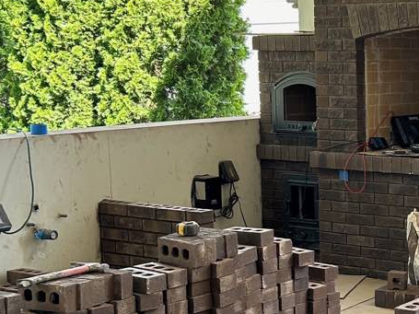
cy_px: 218
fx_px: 968
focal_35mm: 80
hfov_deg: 23.3
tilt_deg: -9.4
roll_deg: -0.5
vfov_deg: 18.4
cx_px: 435
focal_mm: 5.7
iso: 40
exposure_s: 1/167
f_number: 1.5
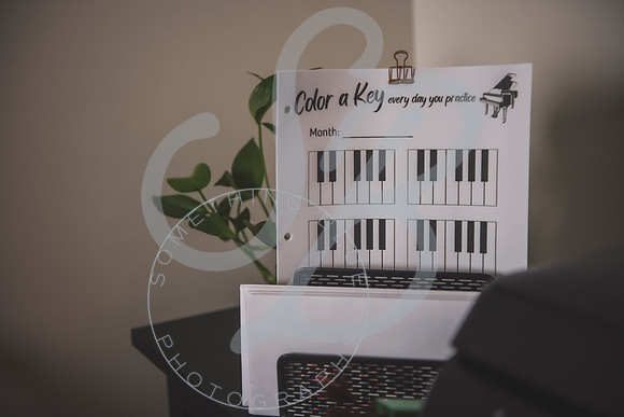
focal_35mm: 50
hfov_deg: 39.6
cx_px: 312
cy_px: 208
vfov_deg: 27.0
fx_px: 867
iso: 100
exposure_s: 1/125
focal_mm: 50
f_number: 2.8
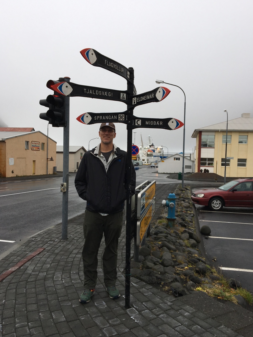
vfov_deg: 60.0
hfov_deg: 46.8
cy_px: 170
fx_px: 292
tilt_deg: -2.0
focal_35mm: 30
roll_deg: -0.5
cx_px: 126
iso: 25
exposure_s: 1/201
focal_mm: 4.15
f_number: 2.2
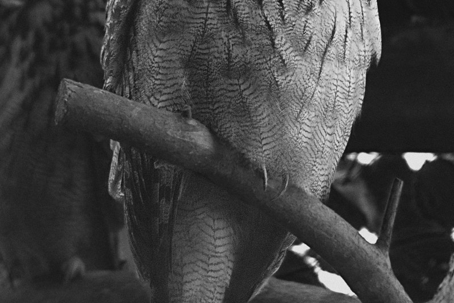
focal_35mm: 460
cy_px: 38
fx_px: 5804
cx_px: 354
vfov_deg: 3.0
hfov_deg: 4.5
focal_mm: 120
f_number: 3.2
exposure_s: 1/200
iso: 500
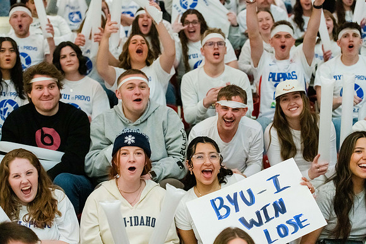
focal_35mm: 70
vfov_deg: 19.5
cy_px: 122
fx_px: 712
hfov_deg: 28.8
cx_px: 183
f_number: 2.8
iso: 20000
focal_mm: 70
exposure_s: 1/1000
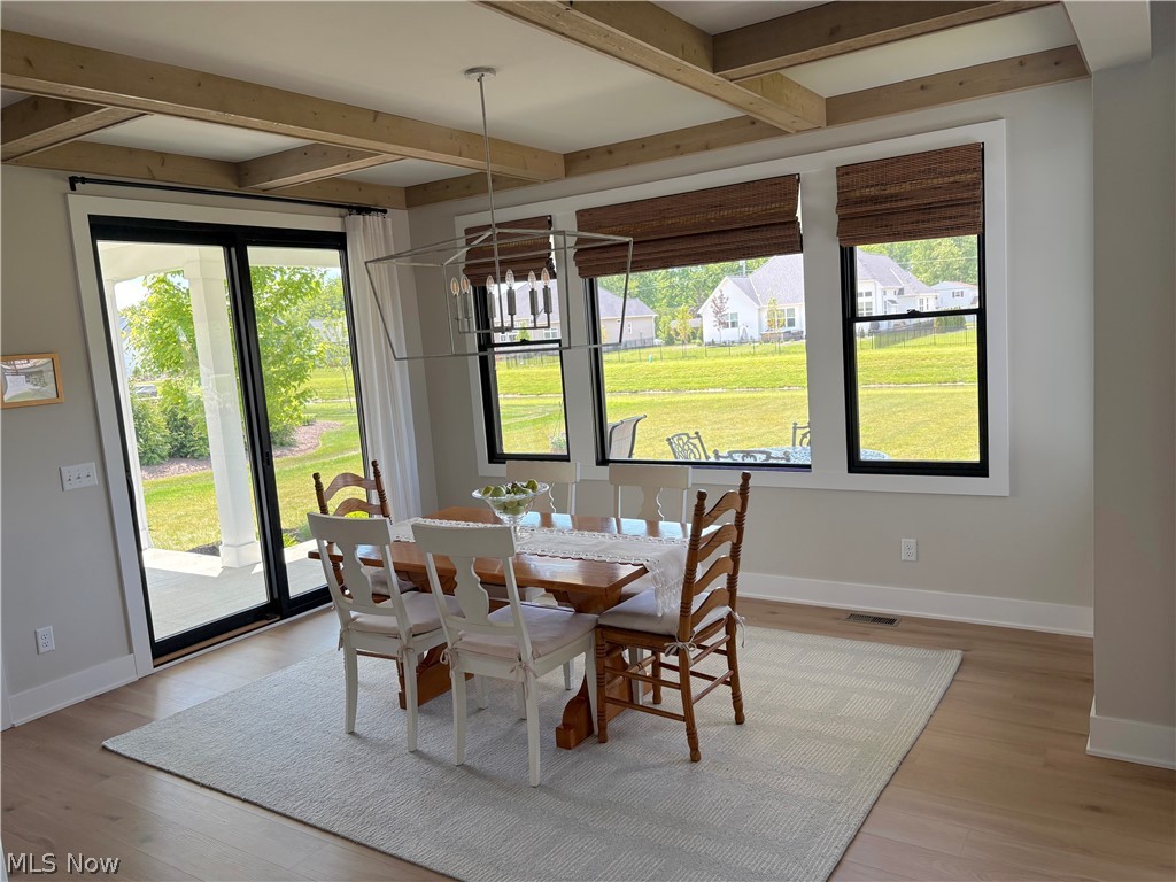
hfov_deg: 67.3
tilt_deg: -7.6
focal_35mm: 26
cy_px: 441
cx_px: 588
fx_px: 883
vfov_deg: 53.1
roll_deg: +5.1
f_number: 1.6
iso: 40
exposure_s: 1/226
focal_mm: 5.96
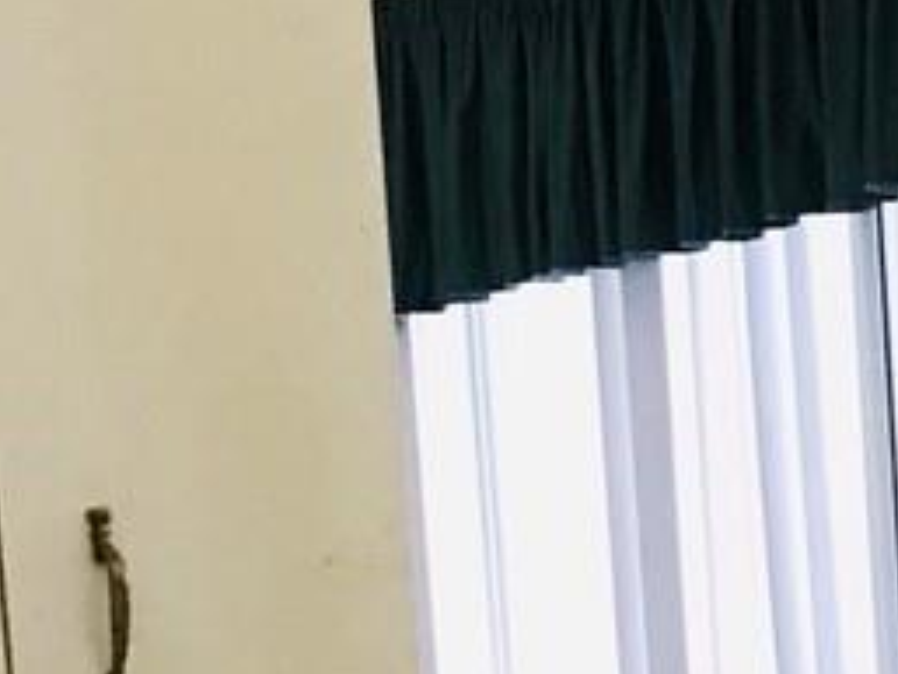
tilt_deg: -14.5
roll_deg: +3.5
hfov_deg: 11.1
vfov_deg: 7.7
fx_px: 4516
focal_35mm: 174
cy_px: 1858
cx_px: 1171
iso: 50
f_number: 1.8
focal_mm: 3.99
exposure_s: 1/15
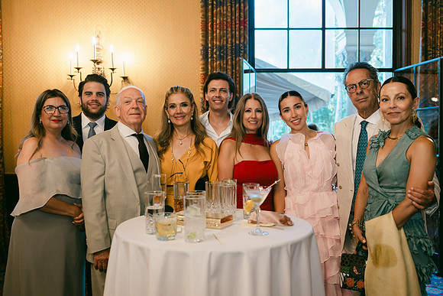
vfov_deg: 37.9
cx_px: 222
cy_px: 148
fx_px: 431
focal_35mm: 35
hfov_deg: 54.4
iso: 400
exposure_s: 1/60
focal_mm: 35
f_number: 3.2
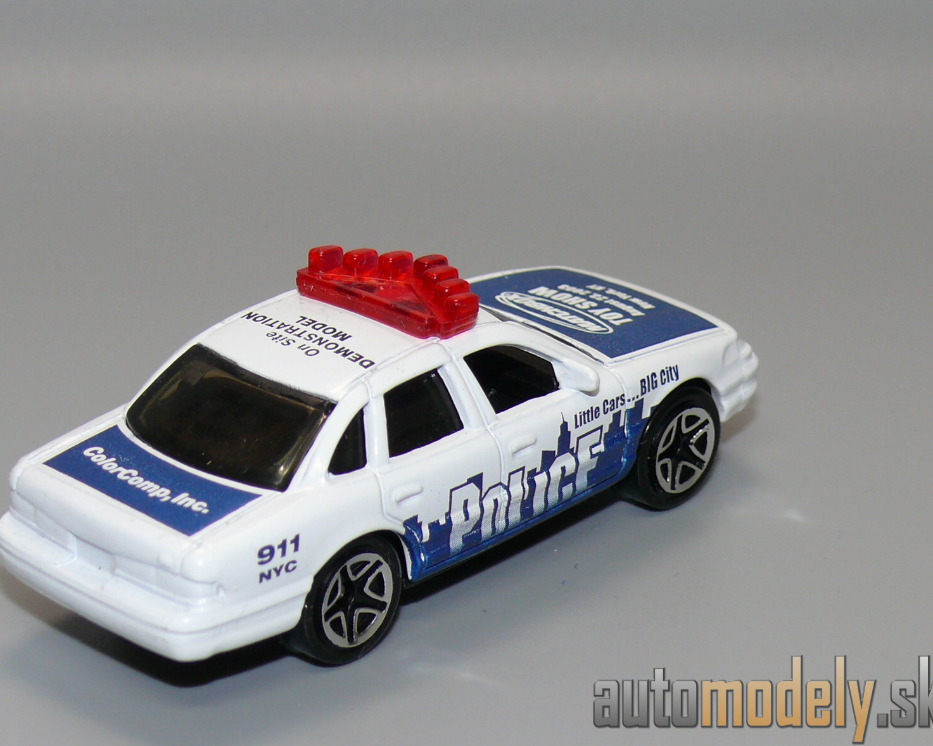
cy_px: 372
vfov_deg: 12.5
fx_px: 3396
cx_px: 447
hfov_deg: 15.6
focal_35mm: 123
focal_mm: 14.3
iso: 100
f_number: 4
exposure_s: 1/30
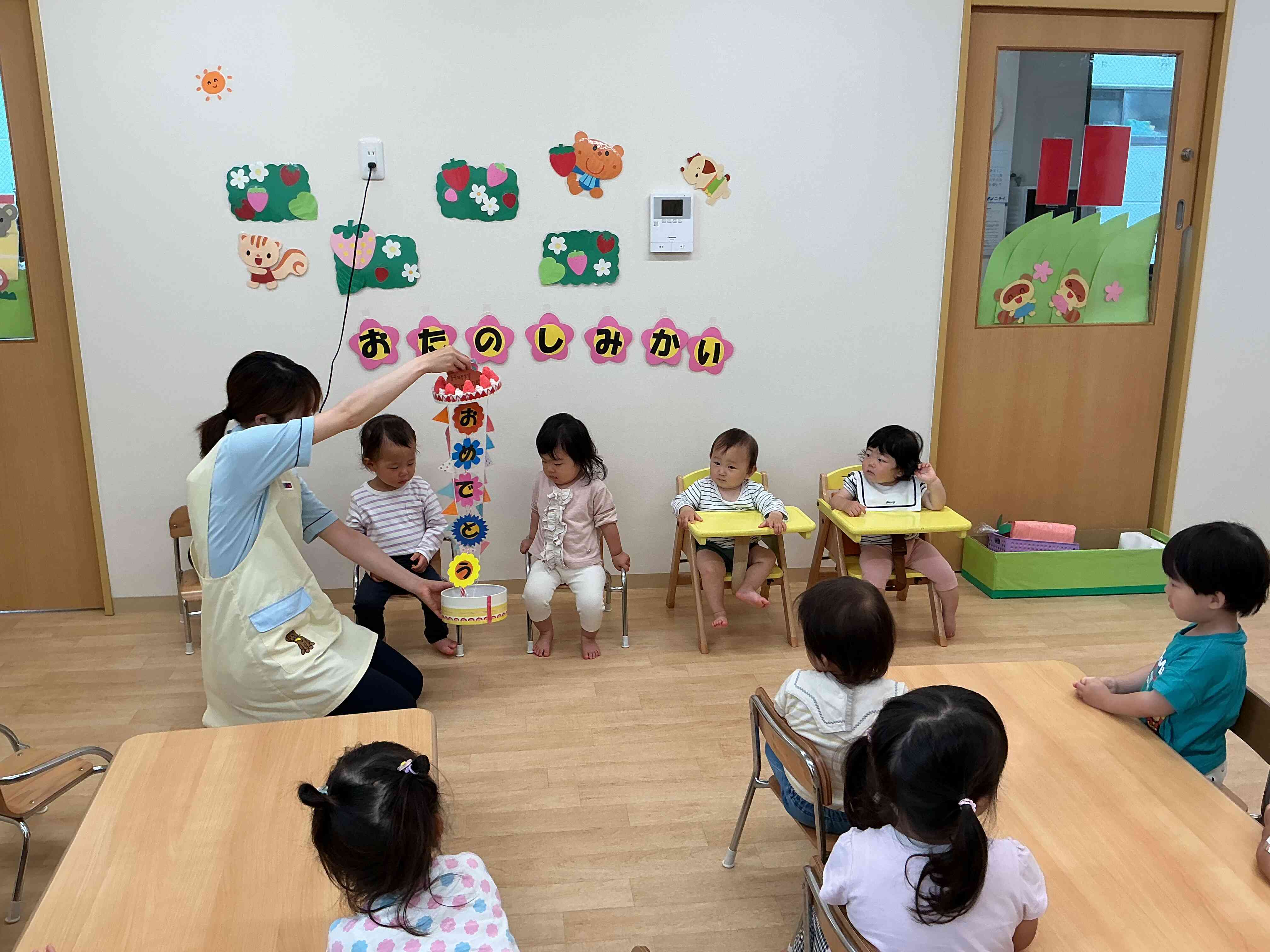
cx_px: 635
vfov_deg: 48.2
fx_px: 1064
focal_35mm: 29
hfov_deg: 61.7
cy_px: 476
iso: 40
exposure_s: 1/120
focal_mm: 3
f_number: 1.8
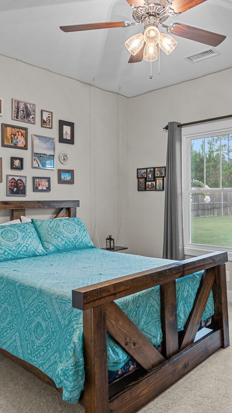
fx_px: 295
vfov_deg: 69.9
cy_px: 205
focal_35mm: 27
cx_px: 129
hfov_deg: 42.8
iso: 400
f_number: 4
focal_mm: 17
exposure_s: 1/2
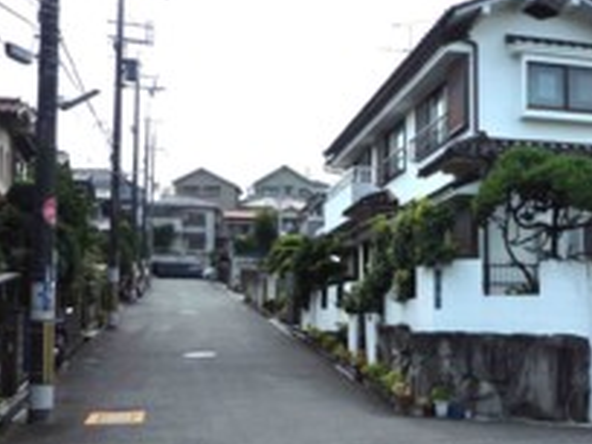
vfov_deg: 30.1
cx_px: 429
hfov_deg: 38.8
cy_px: 289
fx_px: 821
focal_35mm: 48
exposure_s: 1/1300
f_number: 3.3
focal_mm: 4.9
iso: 125
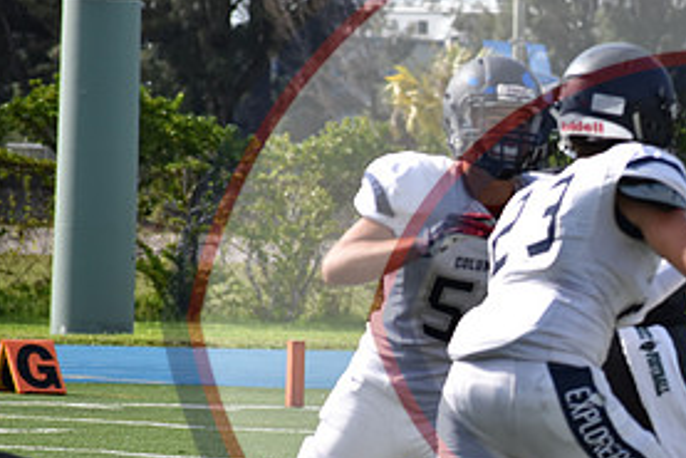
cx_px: 706
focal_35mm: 519
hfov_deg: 4.0
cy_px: 318
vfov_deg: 2.7
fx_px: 9895
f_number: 7.1
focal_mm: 165
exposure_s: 1/2000
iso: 400
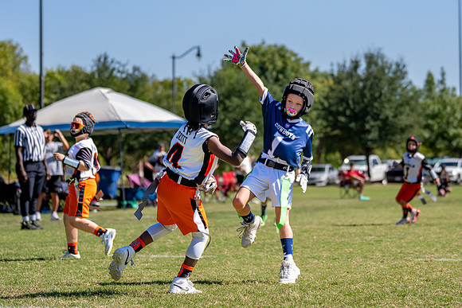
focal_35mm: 106
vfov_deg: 12.9
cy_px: 125
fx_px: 1364
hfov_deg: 19.2
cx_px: 250
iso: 160
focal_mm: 70
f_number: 2.8
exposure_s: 1/2500
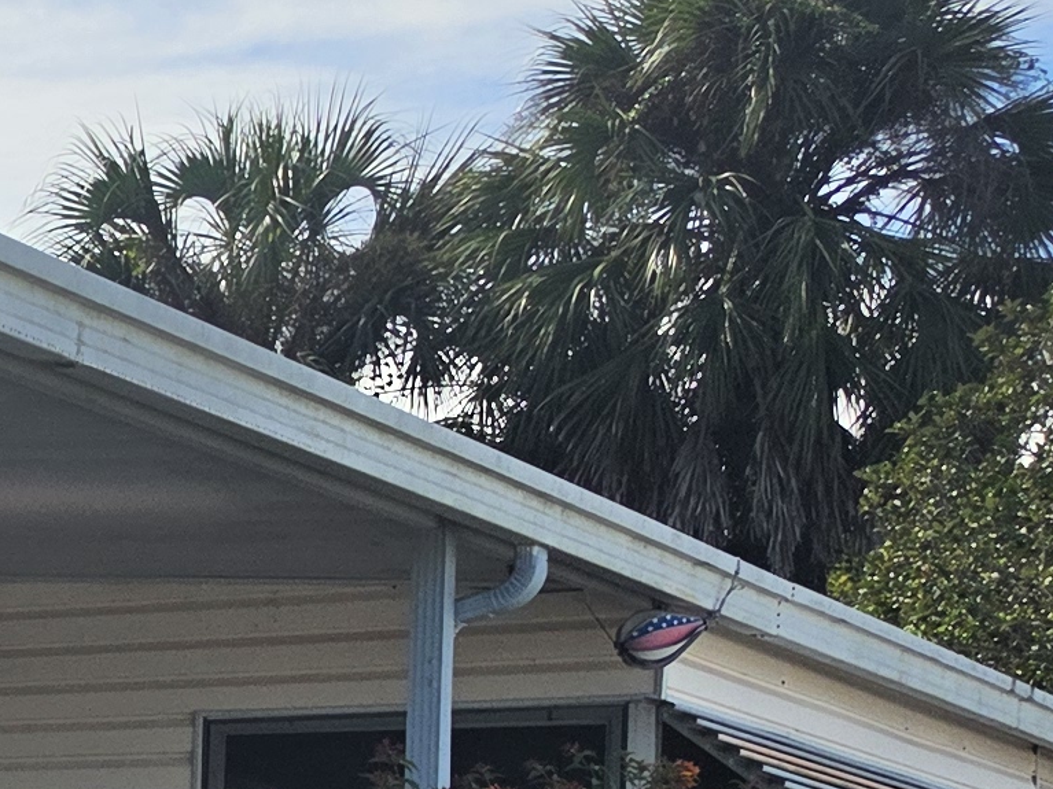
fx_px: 3650
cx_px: -1322
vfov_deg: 11.9
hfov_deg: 13.1
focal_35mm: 120
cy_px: 1111
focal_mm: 6.5
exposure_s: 1/7939
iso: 32
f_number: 1.4
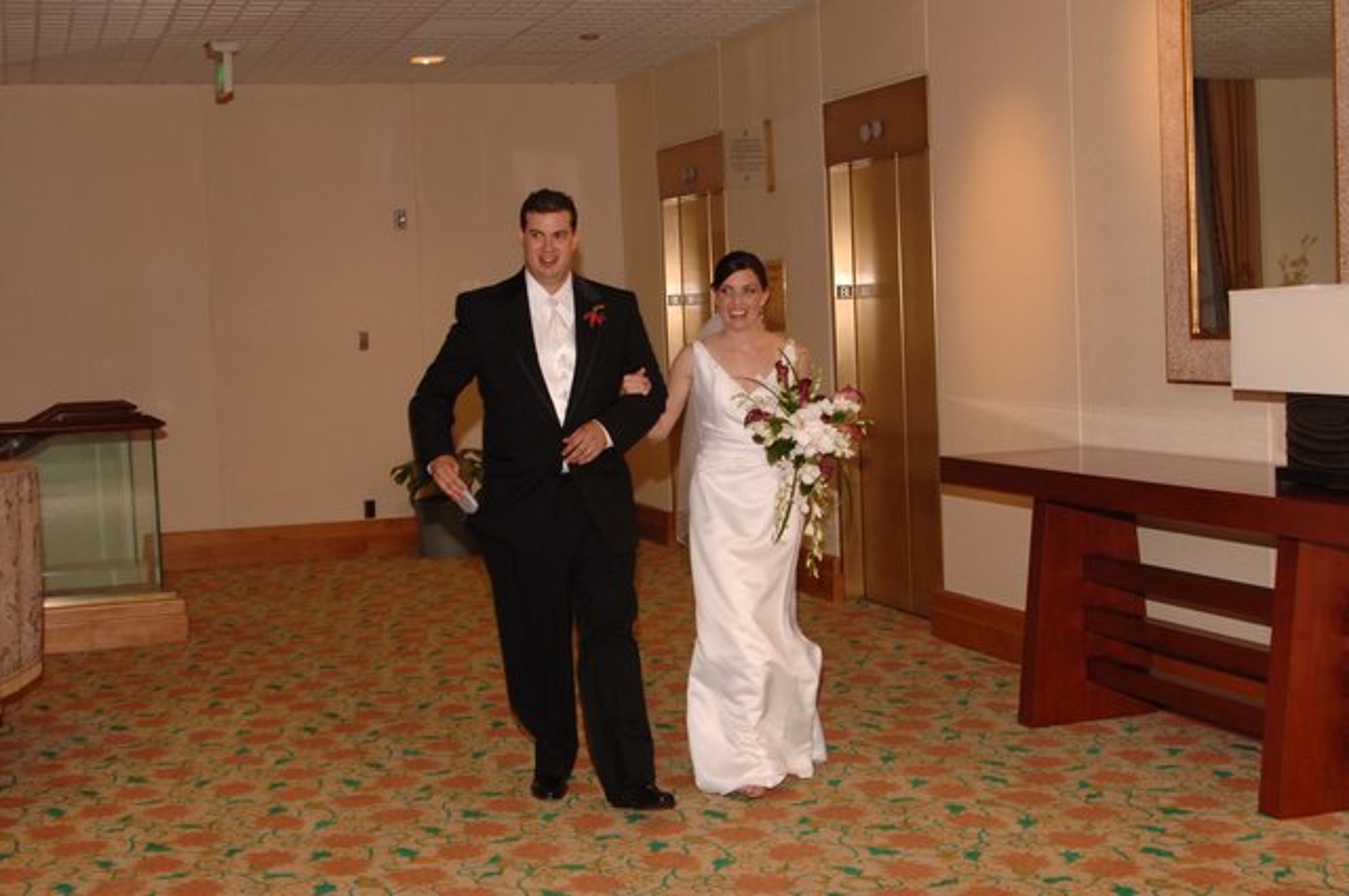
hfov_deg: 37.9
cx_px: 674
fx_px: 1965
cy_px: 448
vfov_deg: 25.7
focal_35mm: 52
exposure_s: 1/40
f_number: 5
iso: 400
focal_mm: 35
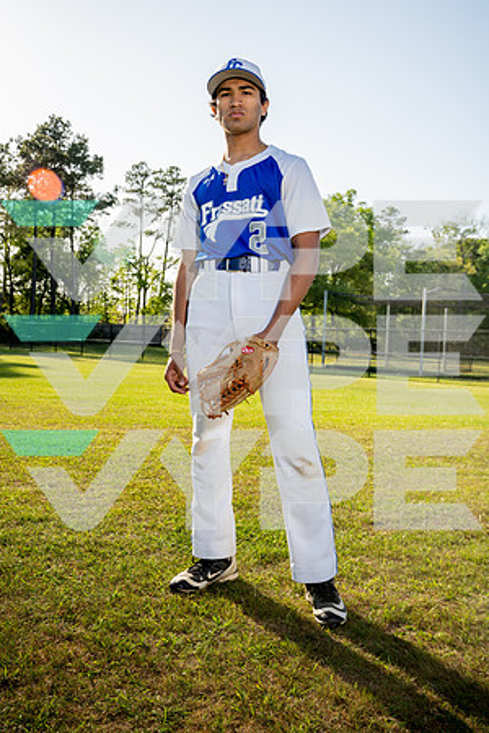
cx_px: 244
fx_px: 795
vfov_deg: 49.6
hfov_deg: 34.2
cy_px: 366
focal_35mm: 39
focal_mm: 39
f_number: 8
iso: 200
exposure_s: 1/250
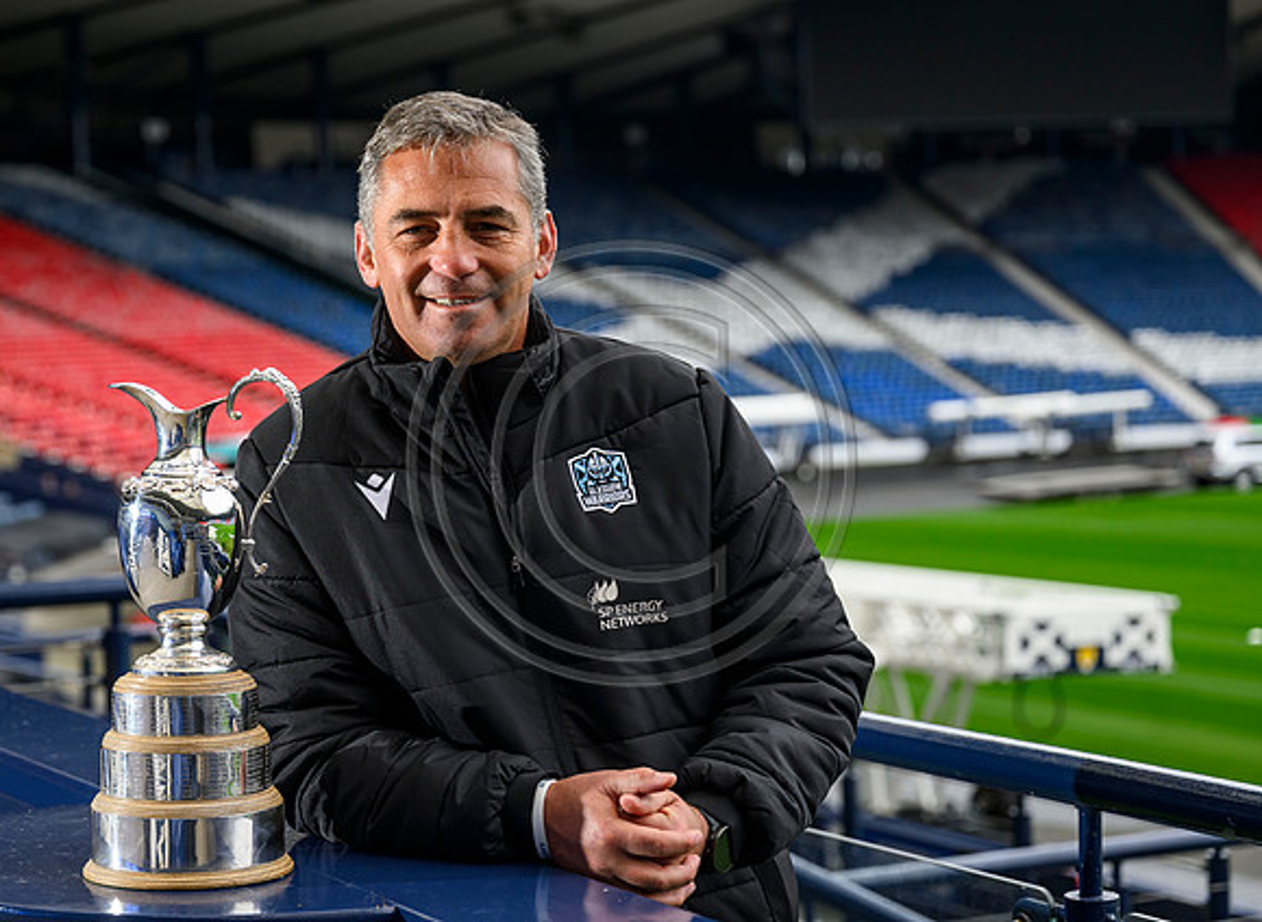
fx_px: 2818
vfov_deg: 18.6
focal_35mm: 78
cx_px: 493
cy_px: 477
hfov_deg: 25.2
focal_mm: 66
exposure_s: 1/160
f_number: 3.5
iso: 500
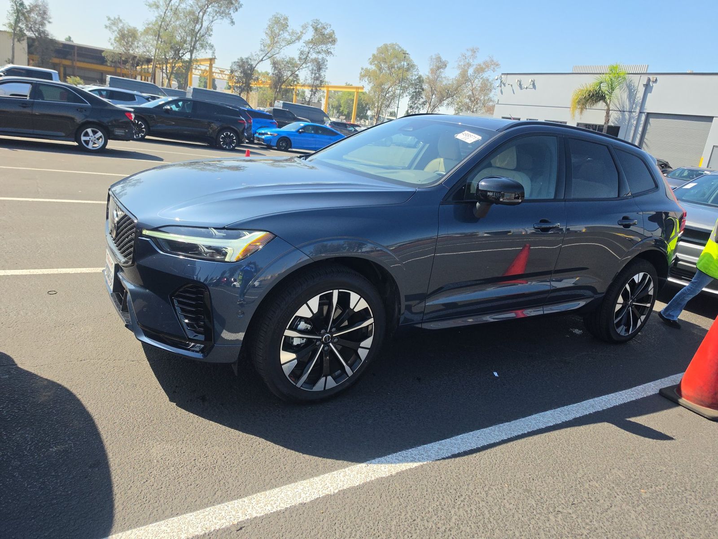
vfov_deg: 58.9
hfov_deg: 73.9
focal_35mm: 23
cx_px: 359
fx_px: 477
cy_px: 270
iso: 63
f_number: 1.4
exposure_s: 1/4235
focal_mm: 6.5
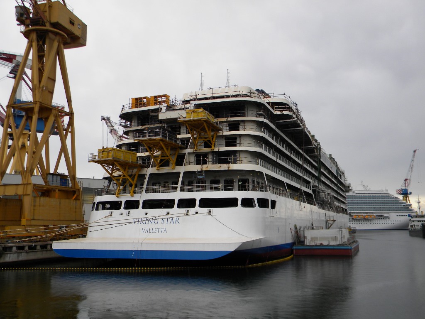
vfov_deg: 39.7
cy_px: 160
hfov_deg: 51.4
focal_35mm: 36
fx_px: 442
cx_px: 212
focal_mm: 6.4
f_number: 3.7
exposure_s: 1/251
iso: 80
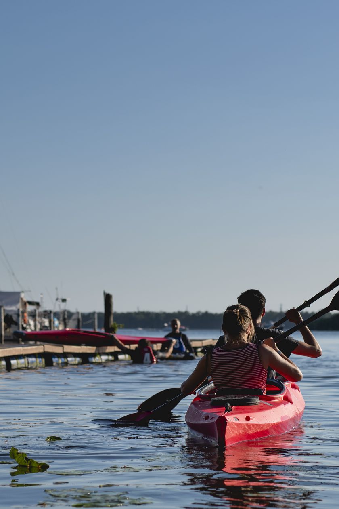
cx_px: 170
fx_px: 1059
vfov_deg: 27.0
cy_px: 254
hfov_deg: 18.2
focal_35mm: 75
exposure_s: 1/2500
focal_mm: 50
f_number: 3.5
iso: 100
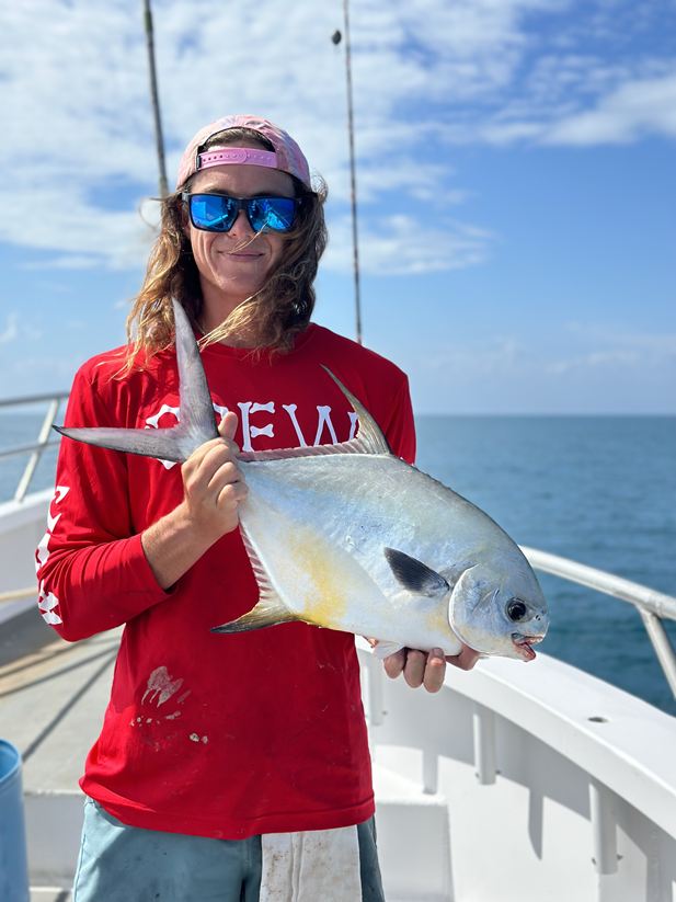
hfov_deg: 30.3
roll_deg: -1.7
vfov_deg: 39.7
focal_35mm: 48
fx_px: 1250
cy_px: 451
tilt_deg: -3.1
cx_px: 338
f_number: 1.78
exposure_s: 1/8197
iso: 100
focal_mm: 6.86
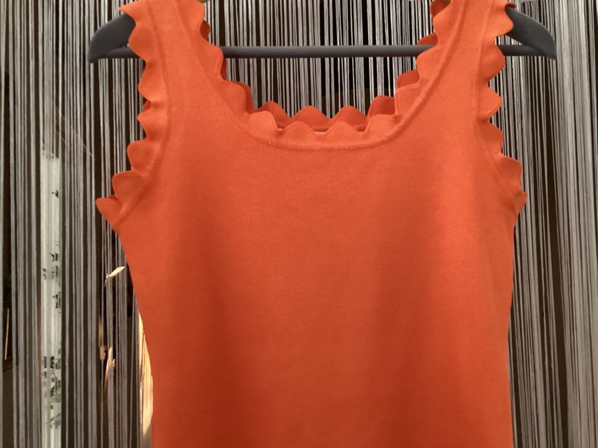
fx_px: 622
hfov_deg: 51.2
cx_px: 332
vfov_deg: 39.6
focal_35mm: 36
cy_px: 248
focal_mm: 3.3
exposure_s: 1/24
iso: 640
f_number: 2.4
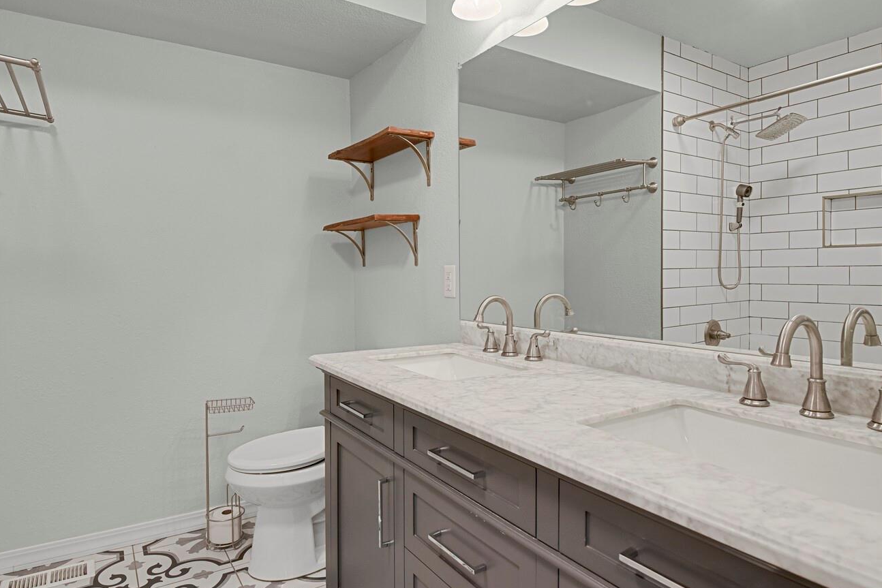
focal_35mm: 21
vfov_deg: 59.5
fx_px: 515
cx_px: 451
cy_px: 280
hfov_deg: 81.2
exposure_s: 1/20
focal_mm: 17
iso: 12800
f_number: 8
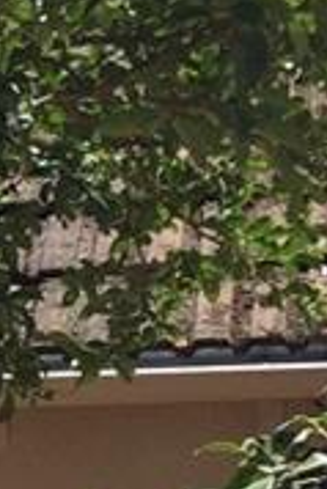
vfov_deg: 7.8
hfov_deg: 4.9
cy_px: 956
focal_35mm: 254
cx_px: -995
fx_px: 3454
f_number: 2.2
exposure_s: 1/1647
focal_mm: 4.15
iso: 32
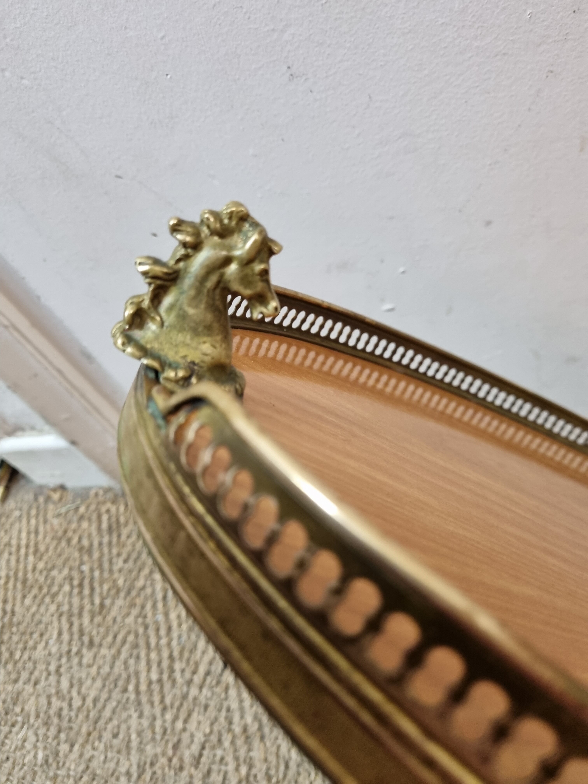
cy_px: 392
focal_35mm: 26
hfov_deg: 53.1
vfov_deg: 67.3
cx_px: 294
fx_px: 589
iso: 400
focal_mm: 5.4
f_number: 1.8
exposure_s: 1/50
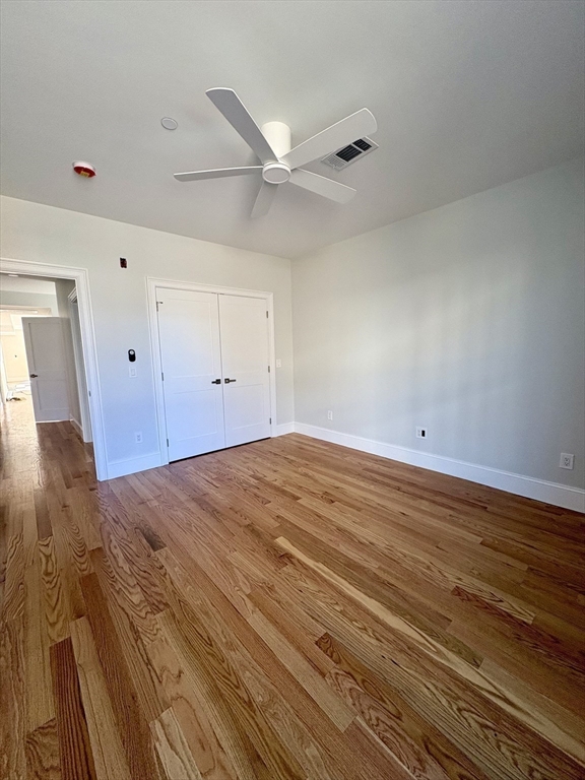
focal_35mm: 14
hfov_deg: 85.7
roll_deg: +1.6
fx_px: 315
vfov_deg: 102.1
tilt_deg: -6.8
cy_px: 390
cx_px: 292
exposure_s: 1/99
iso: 200
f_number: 2.2
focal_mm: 2.22
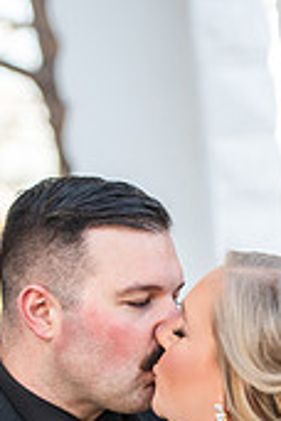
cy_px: 512
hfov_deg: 6.1
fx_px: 2646
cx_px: 210
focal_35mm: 226
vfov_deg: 9.0
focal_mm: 86
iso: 200
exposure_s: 1/250
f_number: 3.2
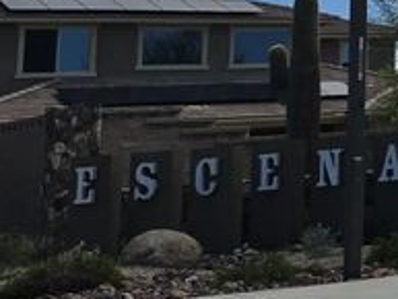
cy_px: -194
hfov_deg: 13.2
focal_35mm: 122
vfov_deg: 11.5
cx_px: 872
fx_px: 1404
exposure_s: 1/2038
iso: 12
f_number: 1.7
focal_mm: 6.3
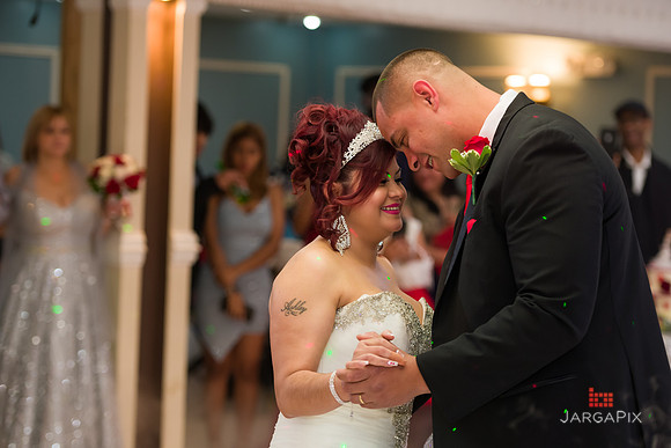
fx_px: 2059
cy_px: 221
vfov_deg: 12.4
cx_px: 340
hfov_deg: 18.5
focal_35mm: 110
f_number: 3.2
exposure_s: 1/125
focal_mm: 100
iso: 800
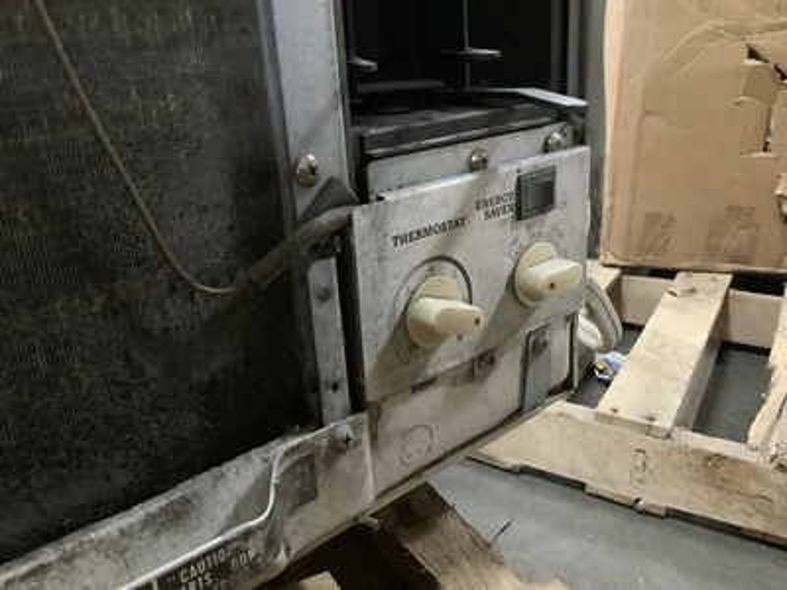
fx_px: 705
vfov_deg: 45.4
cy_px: 295
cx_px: 394
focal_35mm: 31
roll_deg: +0.7
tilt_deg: -23.8
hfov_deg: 58.4
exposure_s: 1/25
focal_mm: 3.3
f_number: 2.4
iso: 320
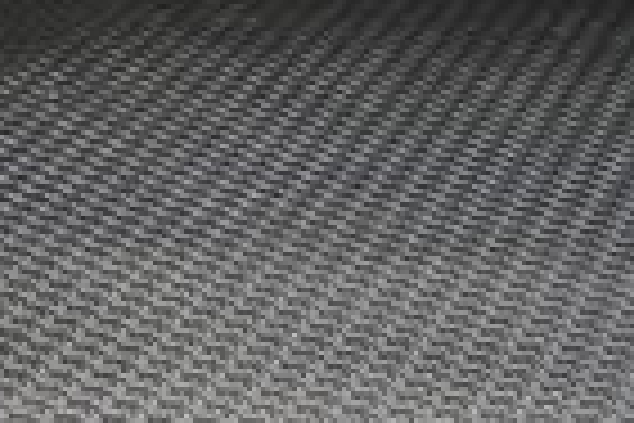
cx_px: -751
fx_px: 1919
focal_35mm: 109
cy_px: -526
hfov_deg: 14.4
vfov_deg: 11.0
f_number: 2.8
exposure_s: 1/30
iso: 320
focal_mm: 24
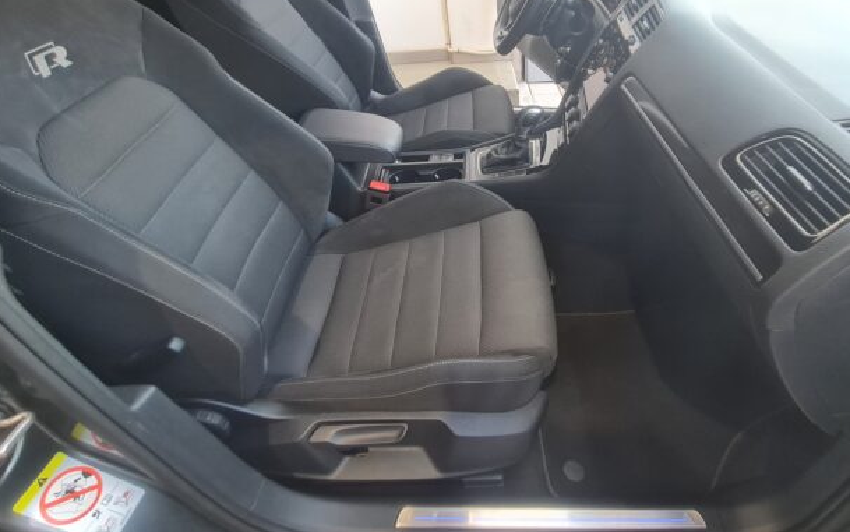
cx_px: 479
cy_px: 202
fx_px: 417
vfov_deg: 64.2
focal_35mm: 18
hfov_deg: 90.6
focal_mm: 2.2
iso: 200
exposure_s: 1/50
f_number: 2.2
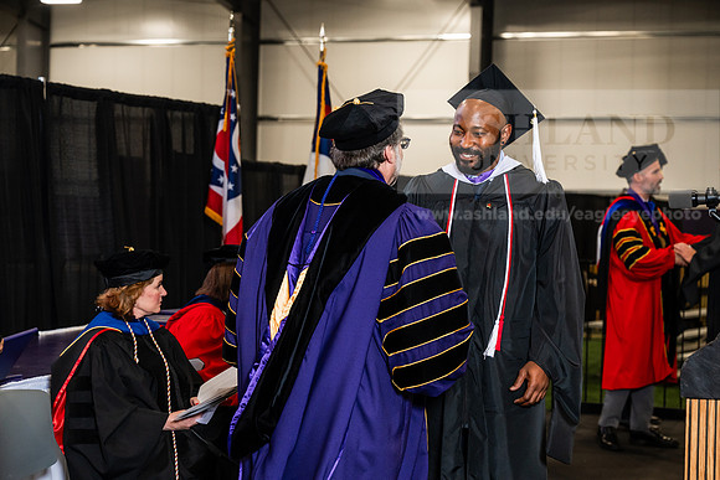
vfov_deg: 19.5
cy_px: 240
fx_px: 1400
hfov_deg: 28.8
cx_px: 360
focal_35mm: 70
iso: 1250
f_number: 4.5
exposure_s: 1/200
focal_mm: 70
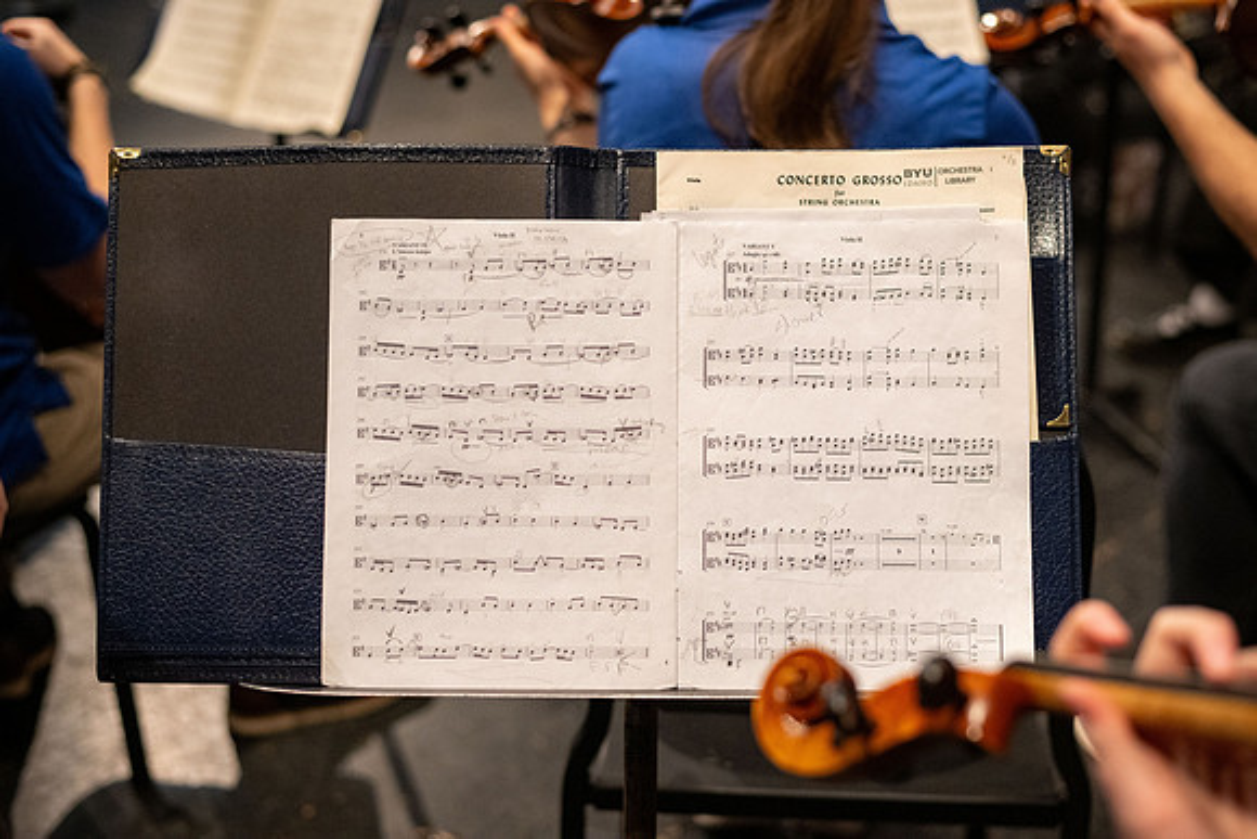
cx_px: 628
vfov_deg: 27.0
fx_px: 1746
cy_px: 420
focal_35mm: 50
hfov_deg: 39.6
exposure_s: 1/1600
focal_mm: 50
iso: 3200
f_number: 2.8
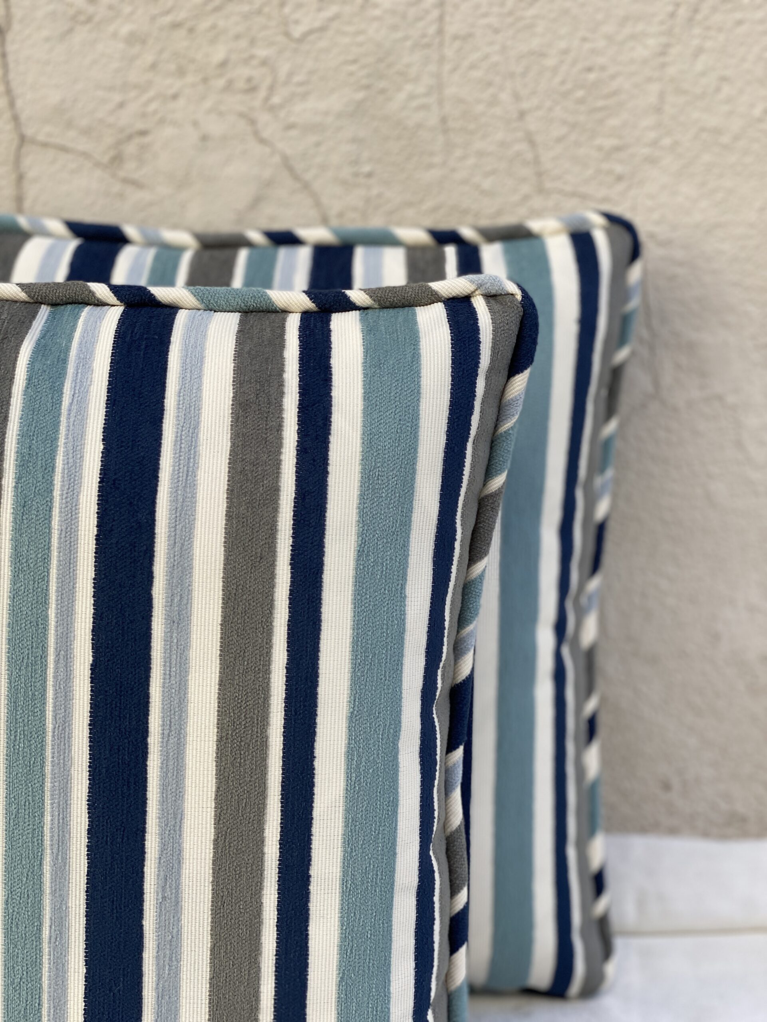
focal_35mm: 52
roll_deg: -1.9
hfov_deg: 28.0
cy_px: 511
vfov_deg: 36.8
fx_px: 1536
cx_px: 384
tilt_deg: -16.7
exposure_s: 1/228
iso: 20
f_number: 2
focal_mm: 6
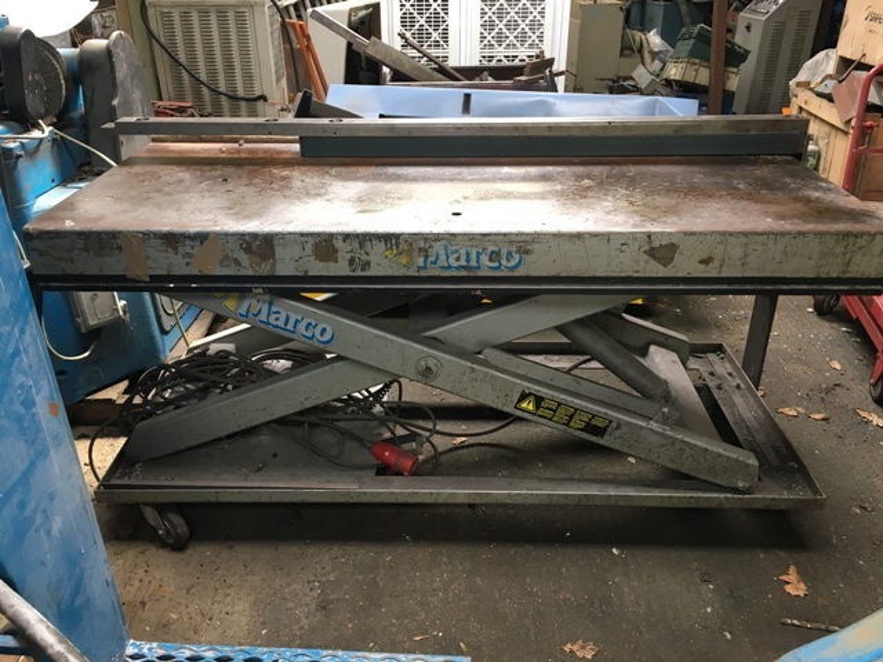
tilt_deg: -26.8
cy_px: 331
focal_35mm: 29
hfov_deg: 61.7
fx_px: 740
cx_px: 442
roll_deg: -0.9
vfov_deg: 48.2
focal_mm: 4.15
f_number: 2.2
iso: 80
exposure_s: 1/33
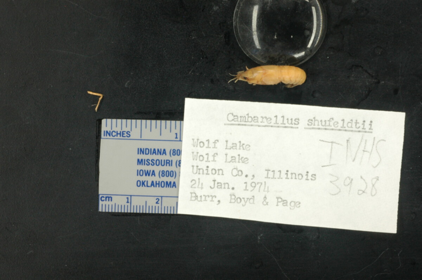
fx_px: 1054
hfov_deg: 22.6
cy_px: 140
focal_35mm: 90
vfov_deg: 15.2
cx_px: 211
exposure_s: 1/1.3
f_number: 36
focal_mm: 60
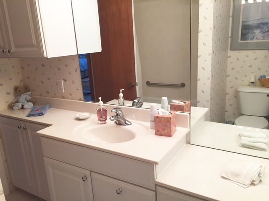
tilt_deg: -15.4
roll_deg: +4.6
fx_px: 225
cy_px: 100
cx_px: 134
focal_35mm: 29
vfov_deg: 48.2
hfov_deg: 61.7
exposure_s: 1/40
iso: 40
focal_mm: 4.15
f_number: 2.2
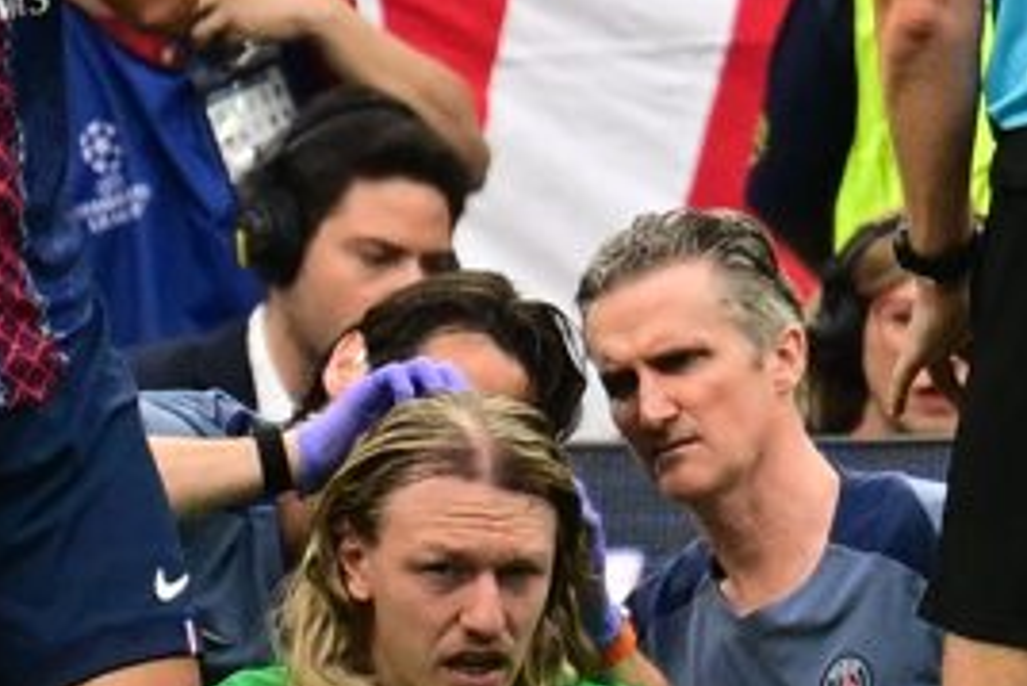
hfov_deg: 1.4
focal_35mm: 1495
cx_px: 774
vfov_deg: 0.9
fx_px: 42670
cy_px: 445
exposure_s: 1/1000
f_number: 5.6
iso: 2000
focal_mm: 400
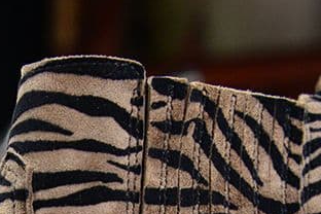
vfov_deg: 10.4
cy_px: 408
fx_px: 1097
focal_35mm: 123
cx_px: -16
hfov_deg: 16.2
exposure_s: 1/160
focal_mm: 32
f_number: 4.5
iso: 2500
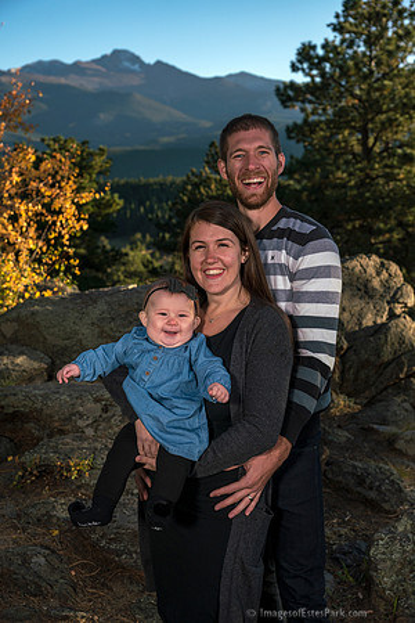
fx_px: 865
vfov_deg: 39.6
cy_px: 312
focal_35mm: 50
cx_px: 208
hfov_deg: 27.0
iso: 100
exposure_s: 1/320
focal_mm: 50
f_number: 5
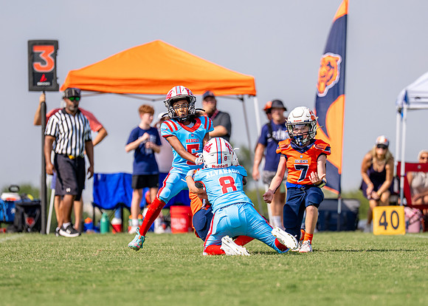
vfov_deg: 4.2
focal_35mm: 345
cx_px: 236
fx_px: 4198
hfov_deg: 5.8
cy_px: 172
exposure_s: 1/3200
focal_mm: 200
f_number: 2.8
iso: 125
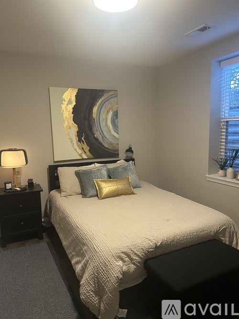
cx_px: 120
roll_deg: +0.5
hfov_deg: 53.0
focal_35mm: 26
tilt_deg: -7.5
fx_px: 239
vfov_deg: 67.3
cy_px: 160
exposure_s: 1/60
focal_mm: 5.7
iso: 250
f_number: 1.5
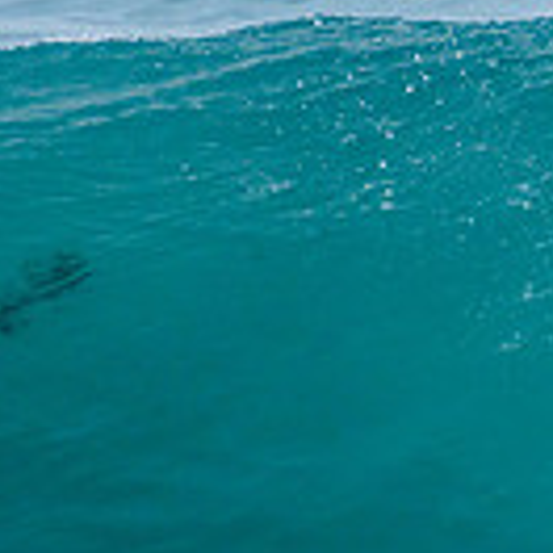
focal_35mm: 2054
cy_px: 198
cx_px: 1199
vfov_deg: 0.9
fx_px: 37124
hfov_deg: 0.9
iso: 500
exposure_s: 1/2000
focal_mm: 400
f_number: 7.1
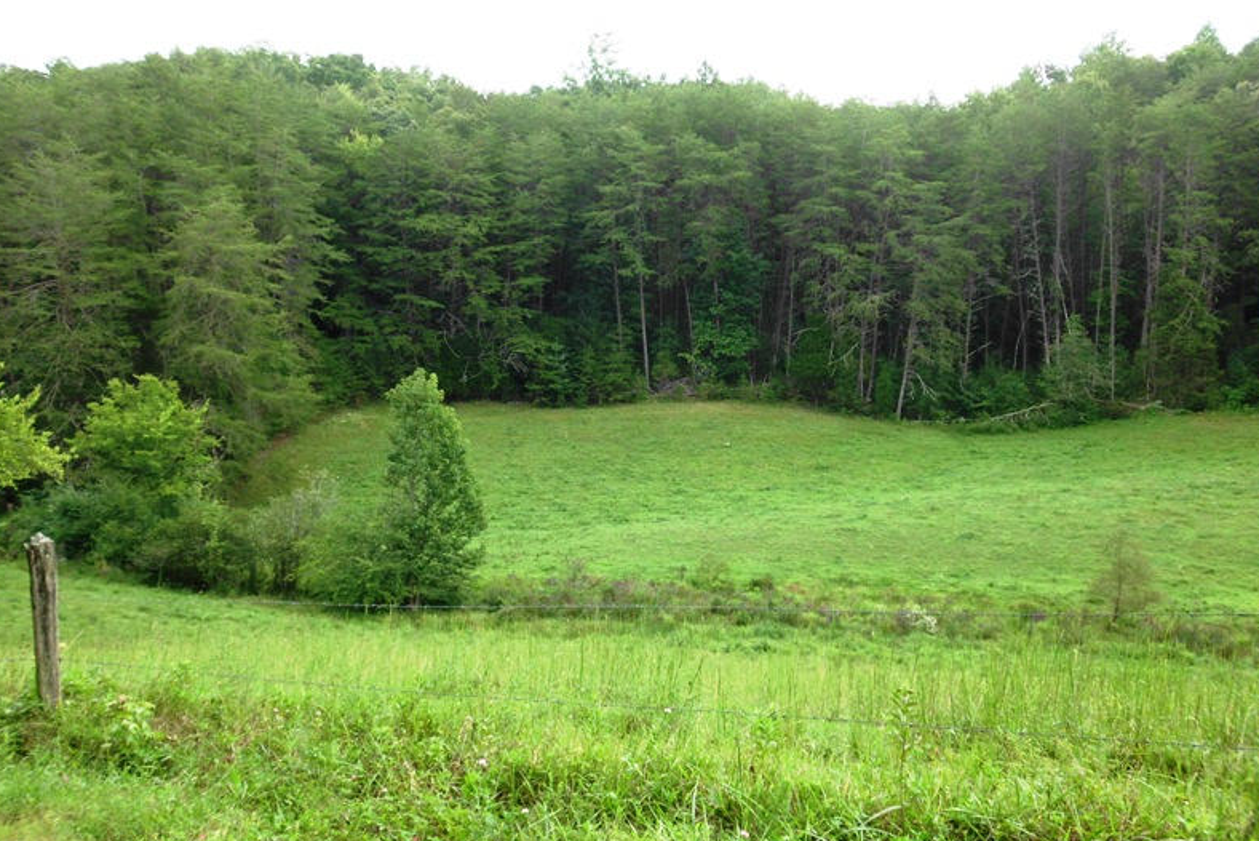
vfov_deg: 35.1
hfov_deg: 50.7
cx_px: 631
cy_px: 393
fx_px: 1329
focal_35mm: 38
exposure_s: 1/82
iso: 100
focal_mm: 6.57
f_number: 3.2
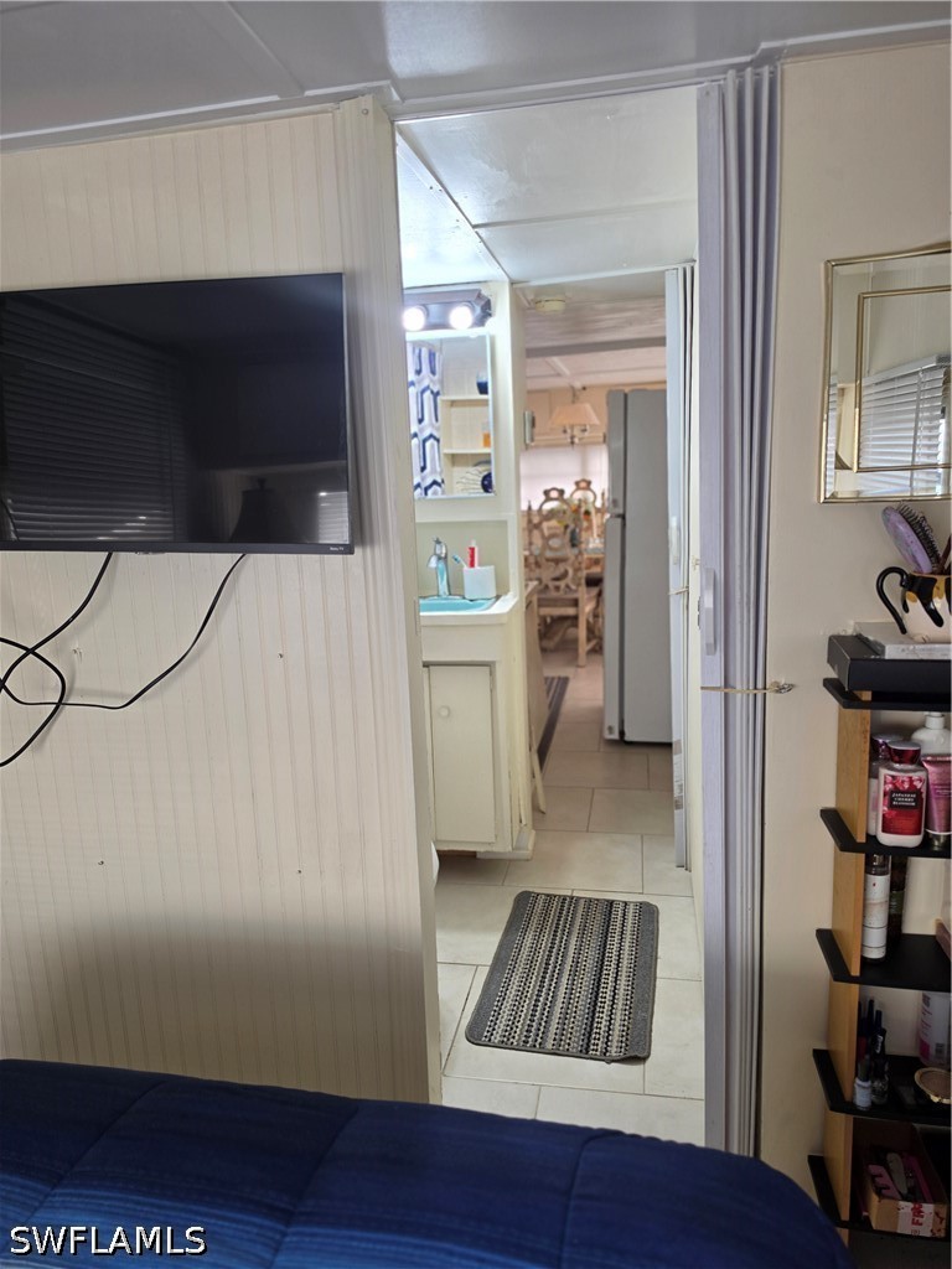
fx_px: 843
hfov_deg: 58.9
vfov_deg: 73.9
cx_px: 476
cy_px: 634
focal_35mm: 23
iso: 40
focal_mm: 6.5
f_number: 1.4
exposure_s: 1/120
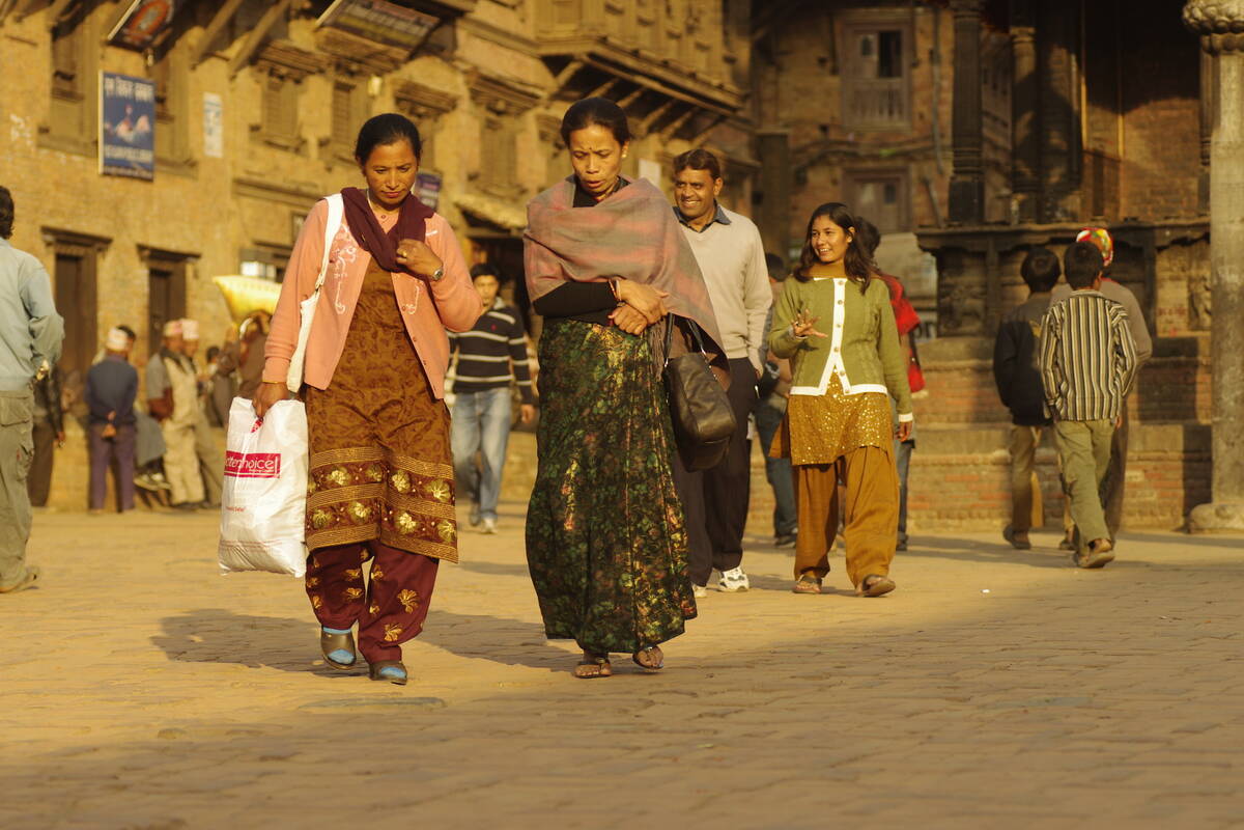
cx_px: 622
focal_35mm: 135
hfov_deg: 15.2
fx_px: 4665
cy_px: 415
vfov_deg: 10.2
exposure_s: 1/640
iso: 200
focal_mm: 90
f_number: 4
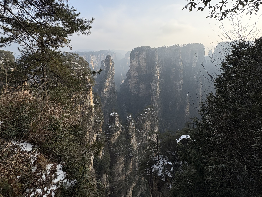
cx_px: 129
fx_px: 144
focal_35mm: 19
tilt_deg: -5.5
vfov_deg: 67.4
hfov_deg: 84.6
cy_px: 71
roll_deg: +0.0
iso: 50
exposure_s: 1/1637
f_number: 2.2
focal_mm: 2.22
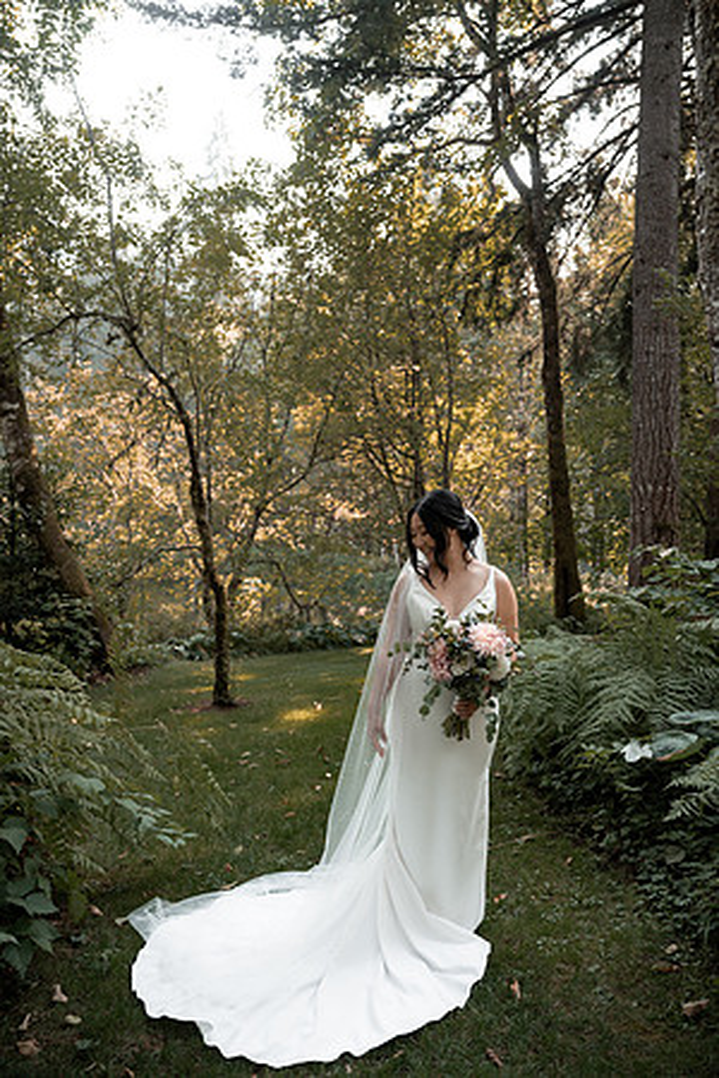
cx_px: 360
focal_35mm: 26
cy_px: 539
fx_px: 779
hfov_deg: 49.6
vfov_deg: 69.4
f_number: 2.8
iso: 320
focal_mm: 26
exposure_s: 1/800
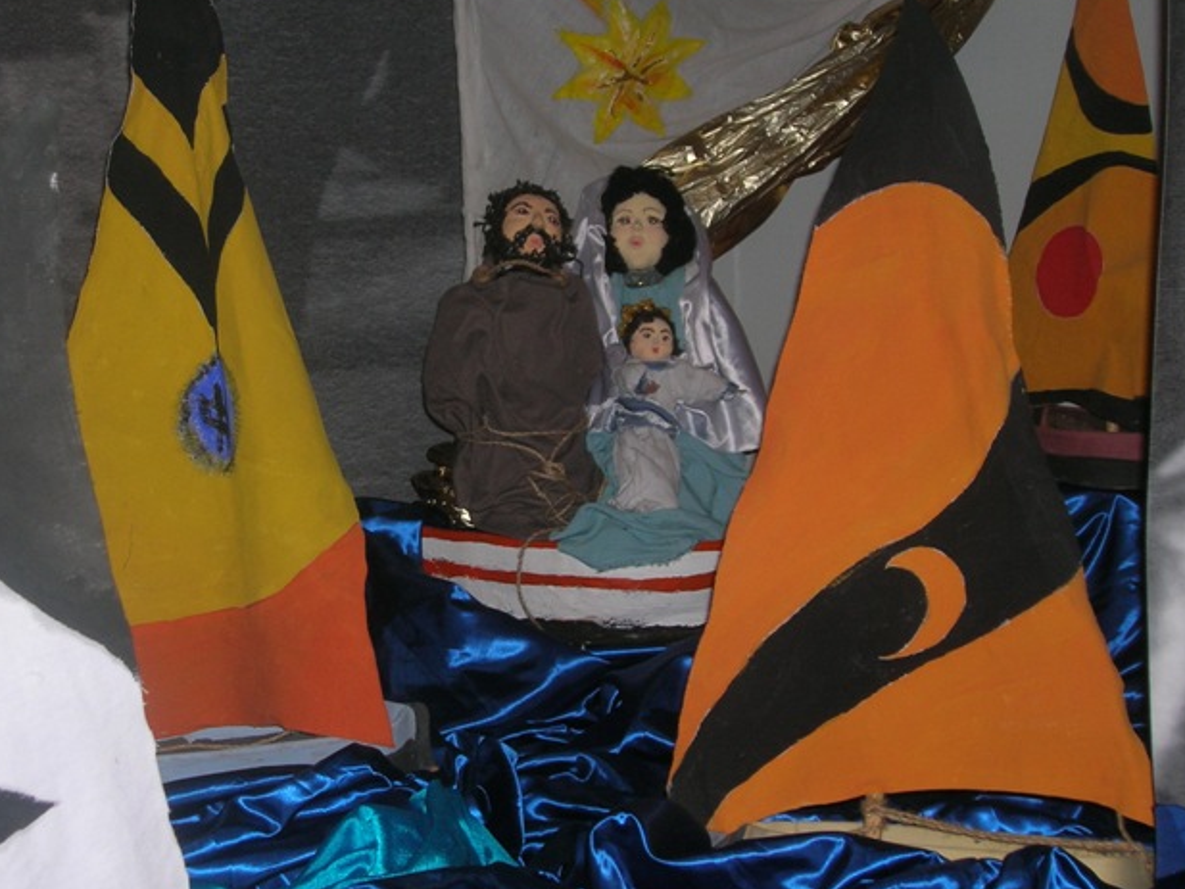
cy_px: 424
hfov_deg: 27.7
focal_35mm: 70
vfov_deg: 21.0
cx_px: 438
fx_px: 2397
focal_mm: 9
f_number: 3.4
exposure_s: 1/60.1
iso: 55
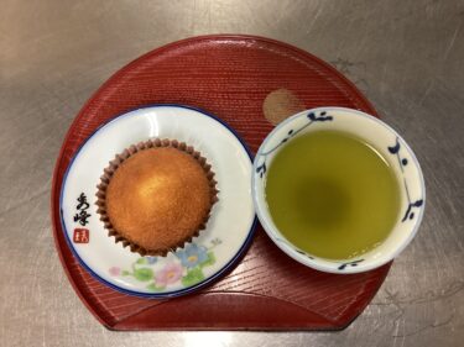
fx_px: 415
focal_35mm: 31
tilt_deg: -72.5
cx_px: 232
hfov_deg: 58.4
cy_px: 174
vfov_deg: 45.4
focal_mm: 3.3
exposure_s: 1/60
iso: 320
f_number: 2.4
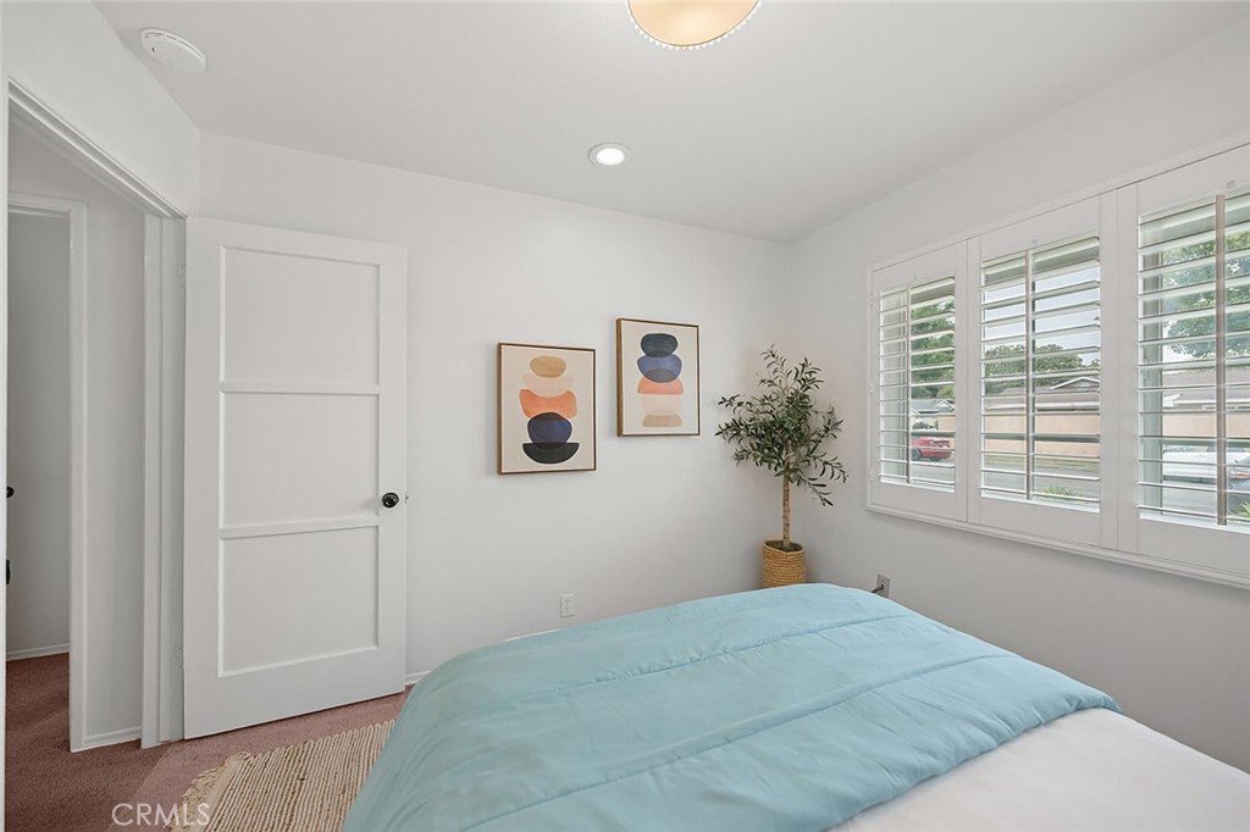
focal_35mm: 12
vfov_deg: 90.0
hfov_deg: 112.6
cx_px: 625
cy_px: 416
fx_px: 417
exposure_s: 1/80
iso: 1250
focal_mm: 12
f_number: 4.5
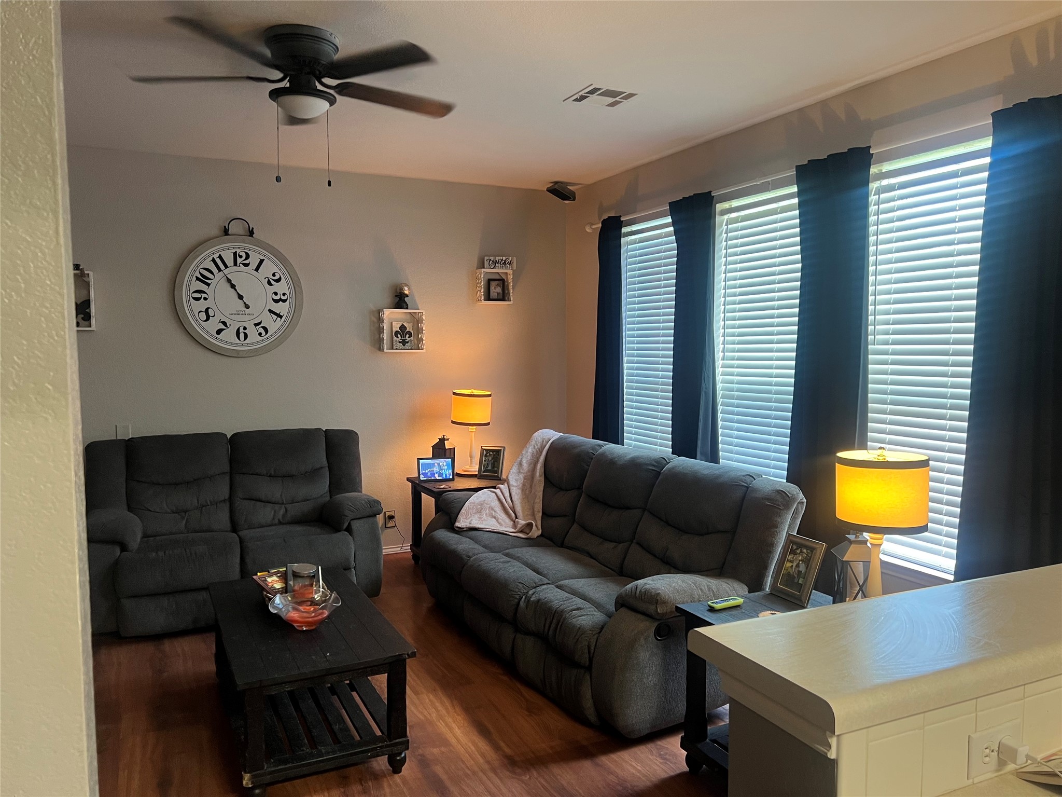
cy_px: 398
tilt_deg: -5.7
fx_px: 798
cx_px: 531
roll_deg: -0.5
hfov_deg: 67.3
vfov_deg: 53.1
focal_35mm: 26
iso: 160
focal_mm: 5.7
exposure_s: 1/60
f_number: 1.5
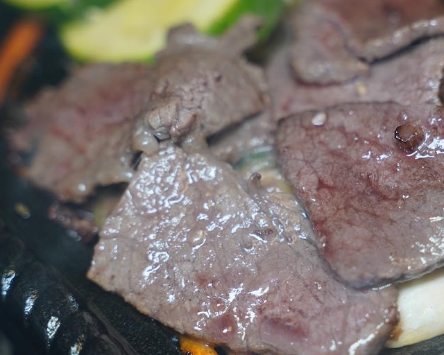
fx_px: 1735
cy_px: 199
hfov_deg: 14.5
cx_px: 340
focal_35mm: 132
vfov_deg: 11.7
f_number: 4
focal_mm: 75
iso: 320
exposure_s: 1/80
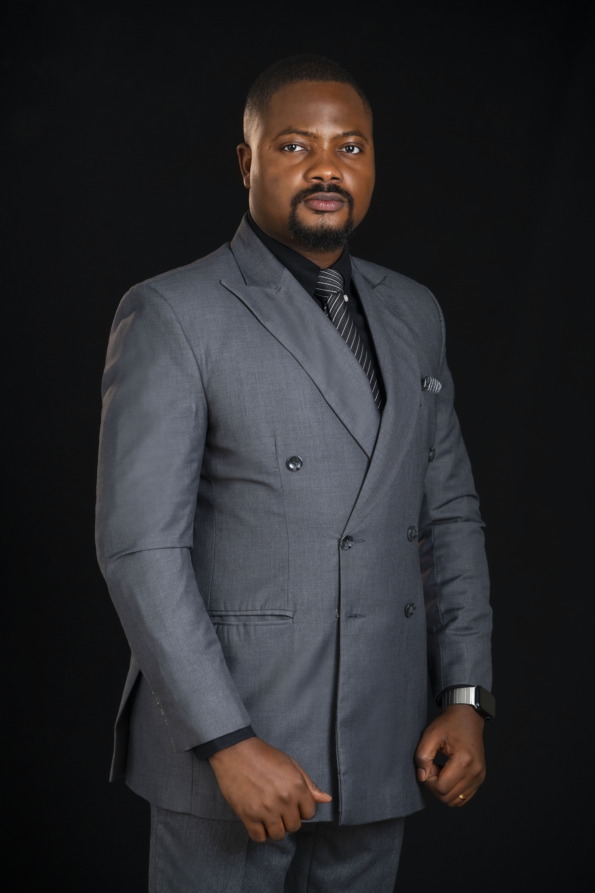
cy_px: 446
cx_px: 298
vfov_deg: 13.7
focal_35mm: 150
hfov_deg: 9.1
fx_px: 3718
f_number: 4.5
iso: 250
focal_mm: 150
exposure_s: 1/250
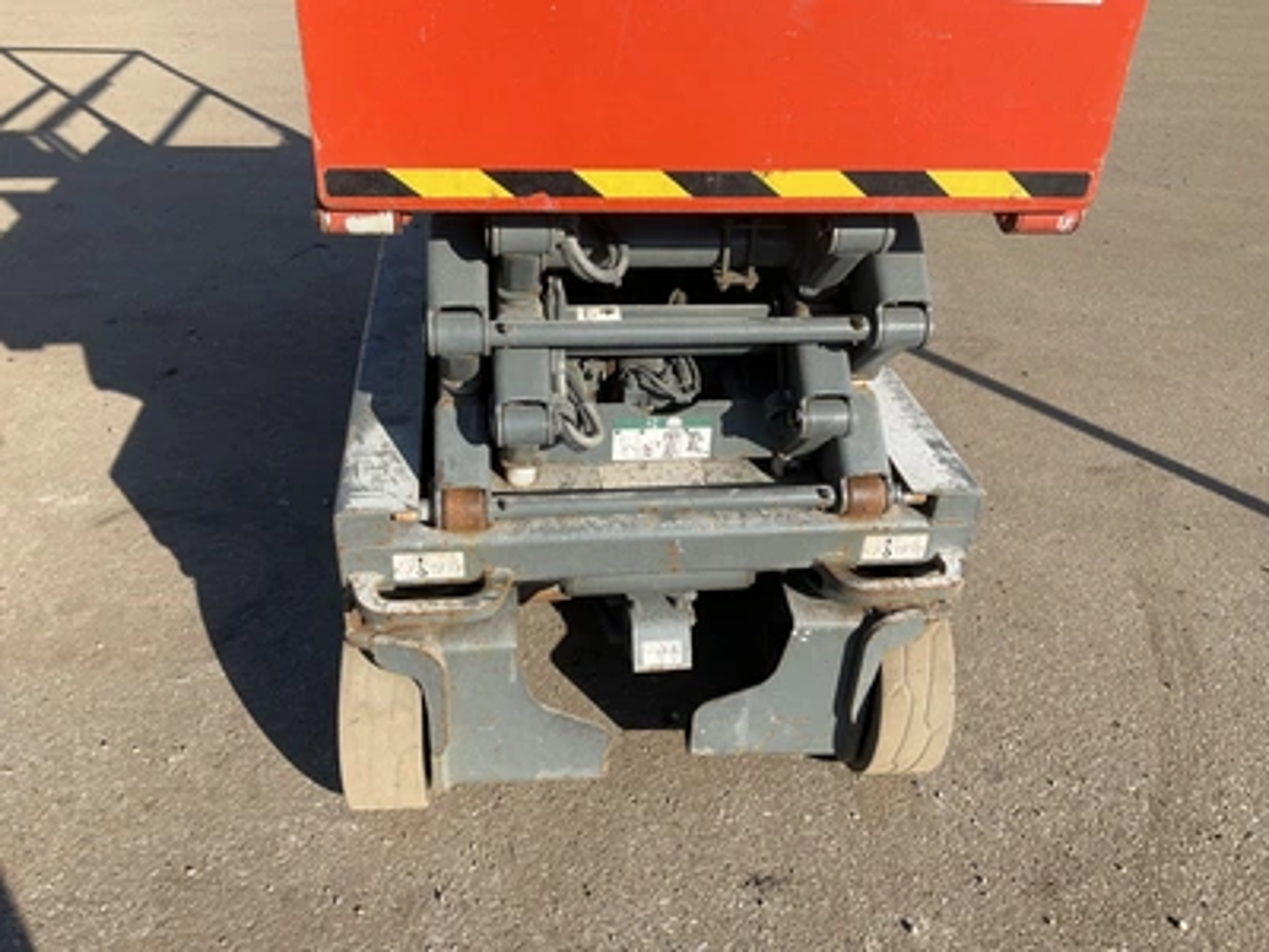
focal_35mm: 29
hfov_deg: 61.7
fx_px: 1063
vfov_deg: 48.2
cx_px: 634
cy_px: 476
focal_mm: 3
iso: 25
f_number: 1.8
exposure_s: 1/1311
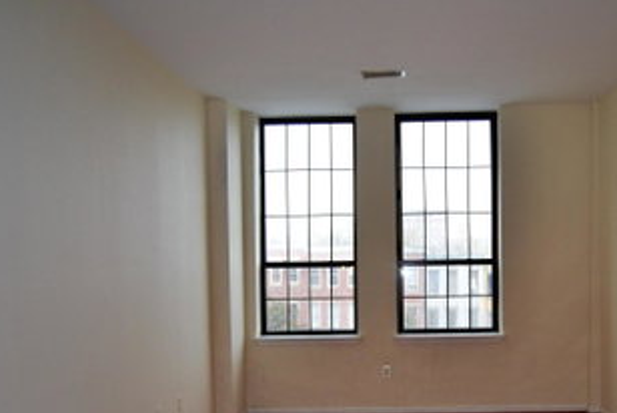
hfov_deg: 46.1
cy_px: 319
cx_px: 376
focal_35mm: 42
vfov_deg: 31.3
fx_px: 720
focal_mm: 18
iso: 640
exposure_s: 1/60
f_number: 3.5
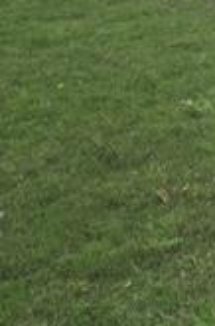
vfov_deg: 18.4
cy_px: -332
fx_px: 631
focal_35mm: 70
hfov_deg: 15.3
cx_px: 438
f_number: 9
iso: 100
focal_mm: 10
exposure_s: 1/320
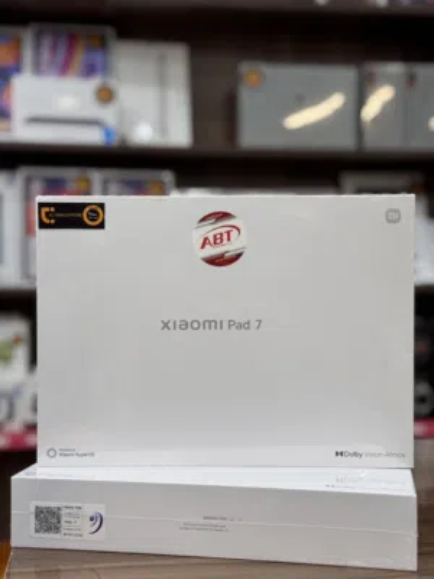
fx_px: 802
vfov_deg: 39.7
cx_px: 217
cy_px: 290
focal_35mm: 48
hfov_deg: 30.3
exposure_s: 1/121
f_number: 1.78
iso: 50
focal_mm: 6.76
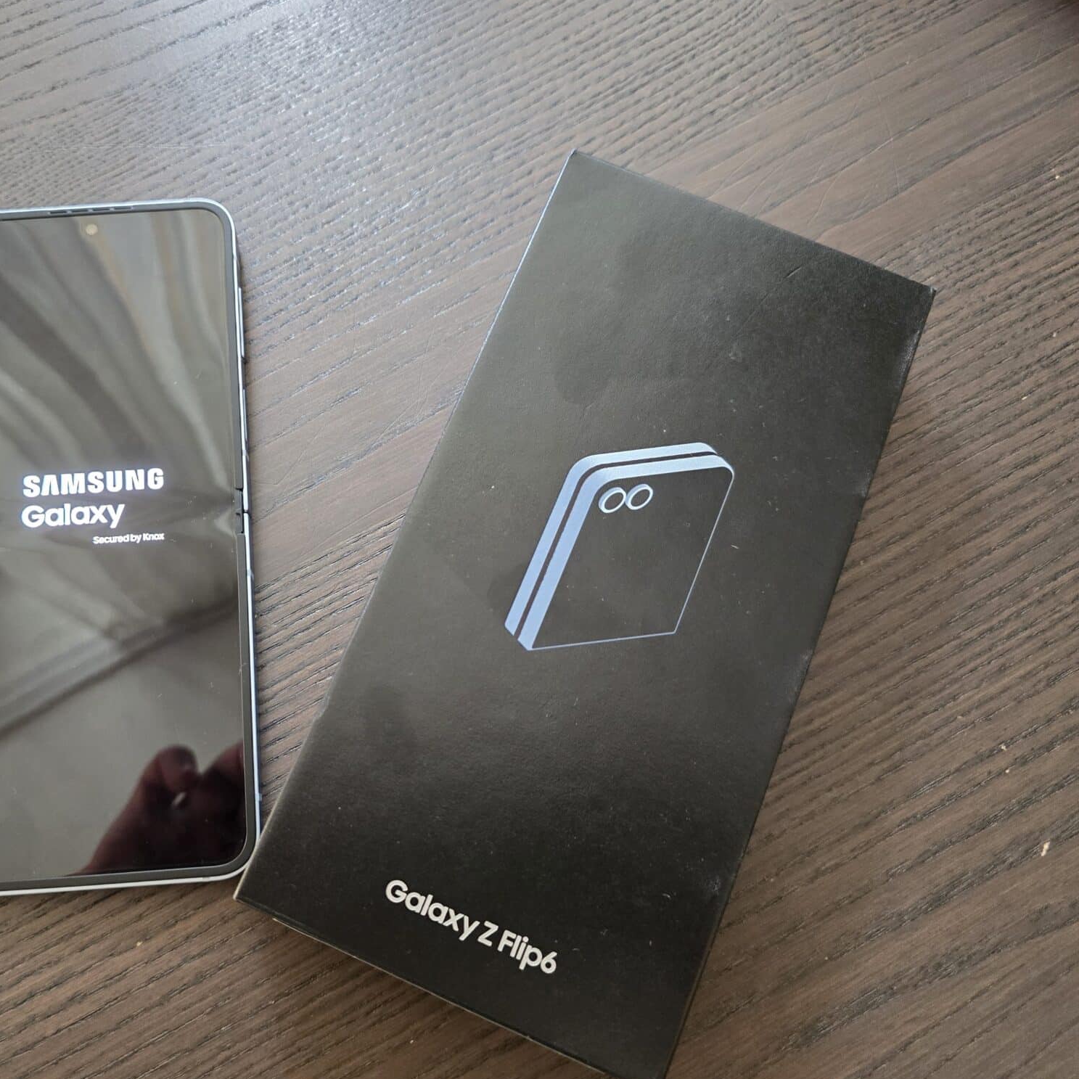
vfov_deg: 57.3
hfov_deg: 56.4
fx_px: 987
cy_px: 554
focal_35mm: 28
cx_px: 382
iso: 500
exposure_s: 1/30
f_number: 1.7
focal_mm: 6.3
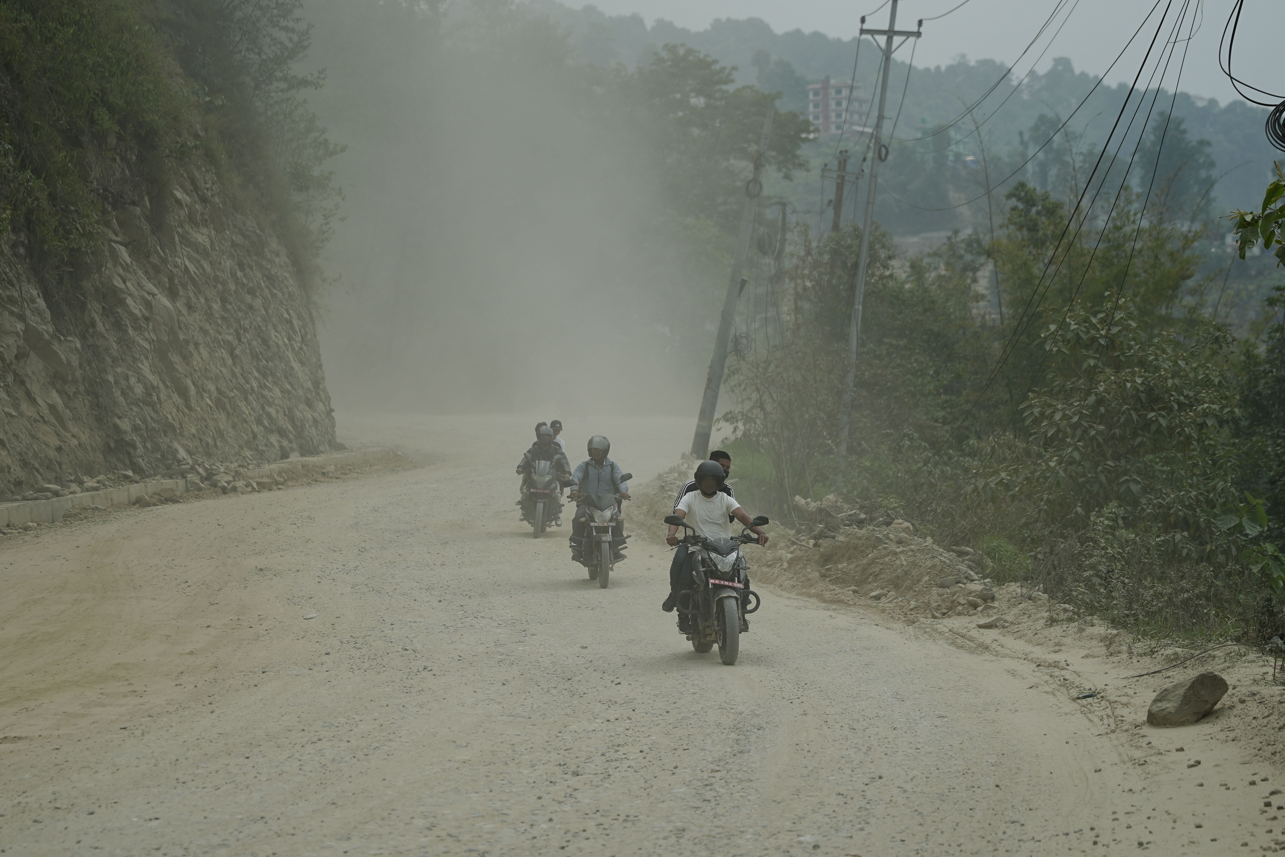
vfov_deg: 13.0
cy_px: 428
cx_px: 642
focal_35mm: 105
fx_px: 3748
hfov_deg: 19.5
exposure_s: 1/3200
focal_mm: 70
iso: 100
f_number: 2.8
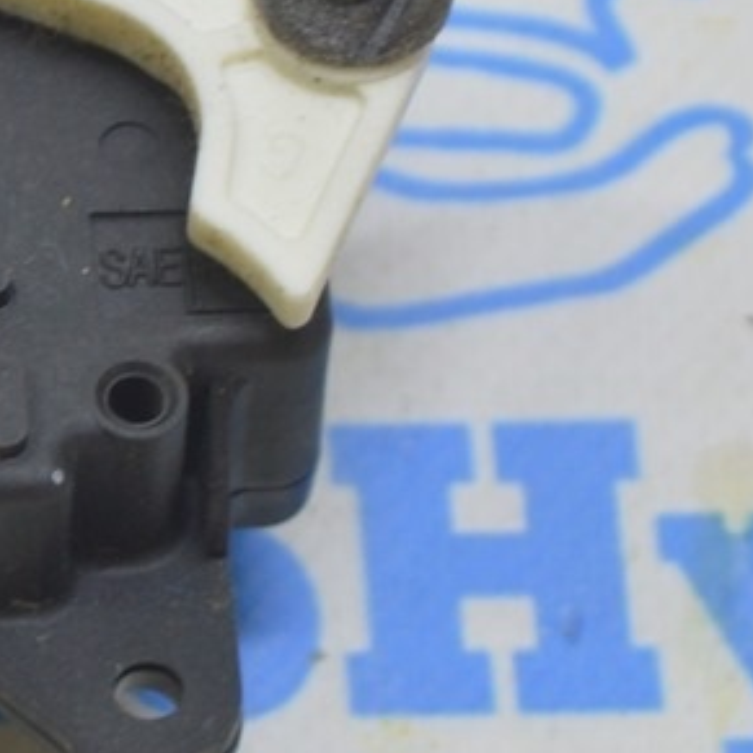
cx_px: -440
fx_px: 6066
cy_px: 193
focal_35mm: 246
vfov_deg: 7.1
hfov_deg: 7.0
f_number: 5.6
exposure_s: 1/20
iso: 400
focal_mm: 55
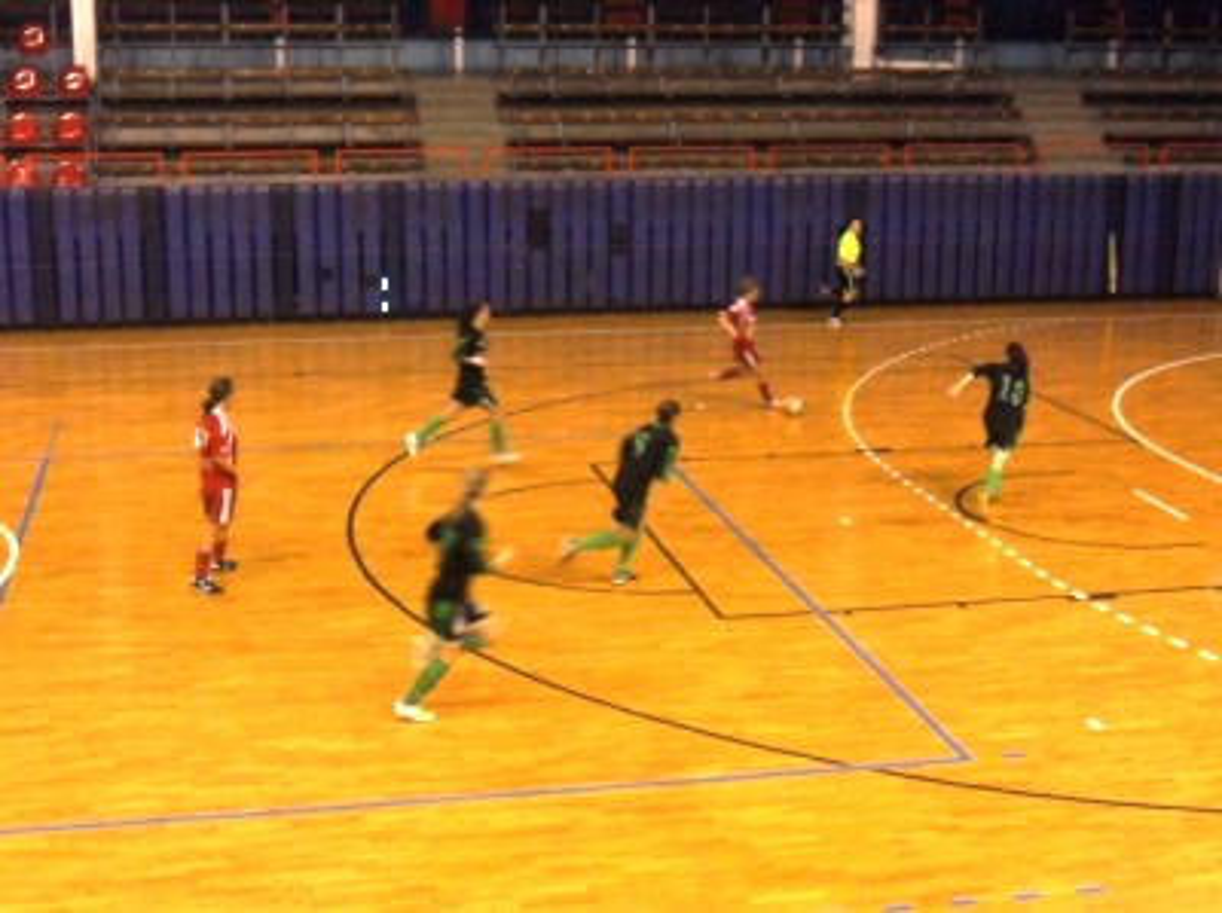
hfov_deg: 36.9
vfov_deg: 28.0
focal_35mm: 52
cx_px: 611
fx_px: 1833
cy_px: 456
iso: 400
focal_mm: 9.3
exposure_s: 1/60
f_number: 5
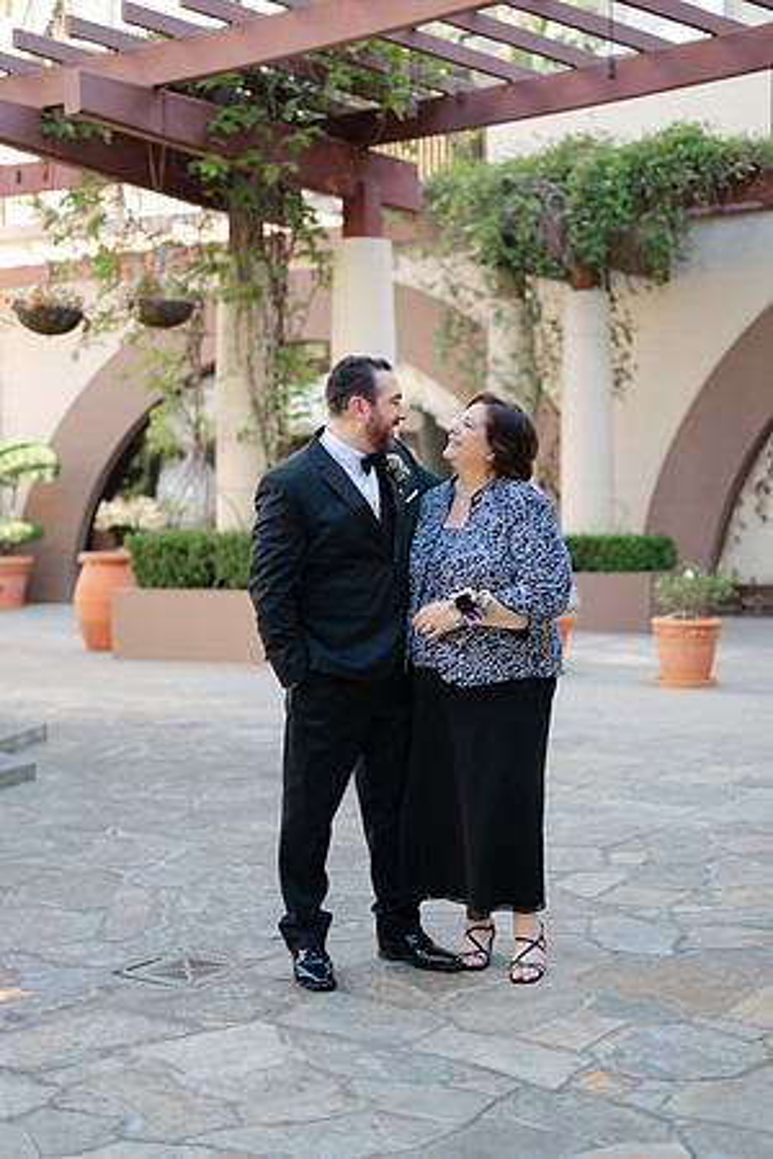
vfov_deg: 39.6
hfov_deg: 27.0
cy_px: 580
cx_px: 386
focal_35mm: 50
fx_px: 1610
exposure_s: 1/320
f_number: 1.8
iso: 64
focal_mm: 50
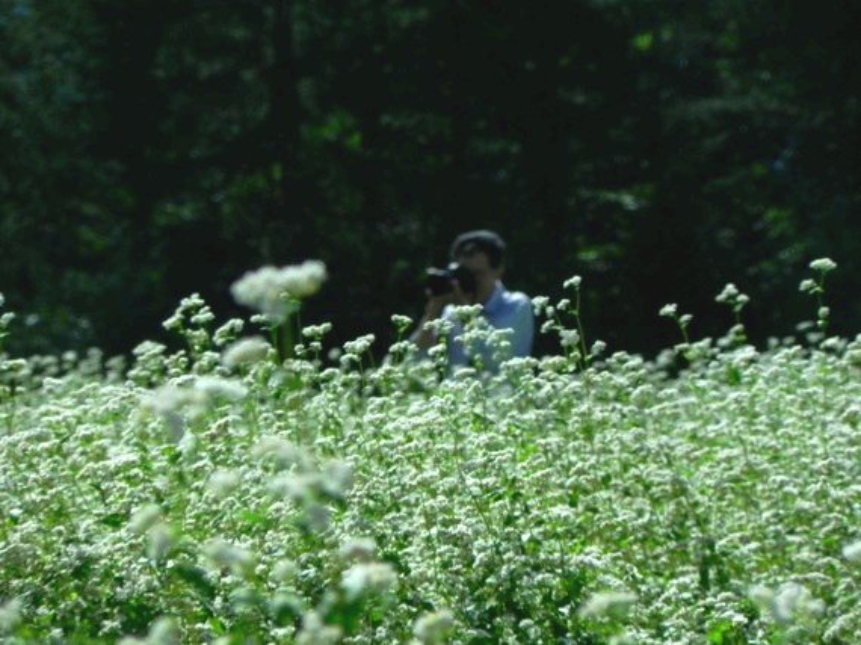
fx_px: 16857
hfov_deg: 2.9
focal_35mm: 678
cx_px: 430
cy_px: 322
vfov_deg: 2.2
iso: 160
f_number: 8
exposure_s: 1/542
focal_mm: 120
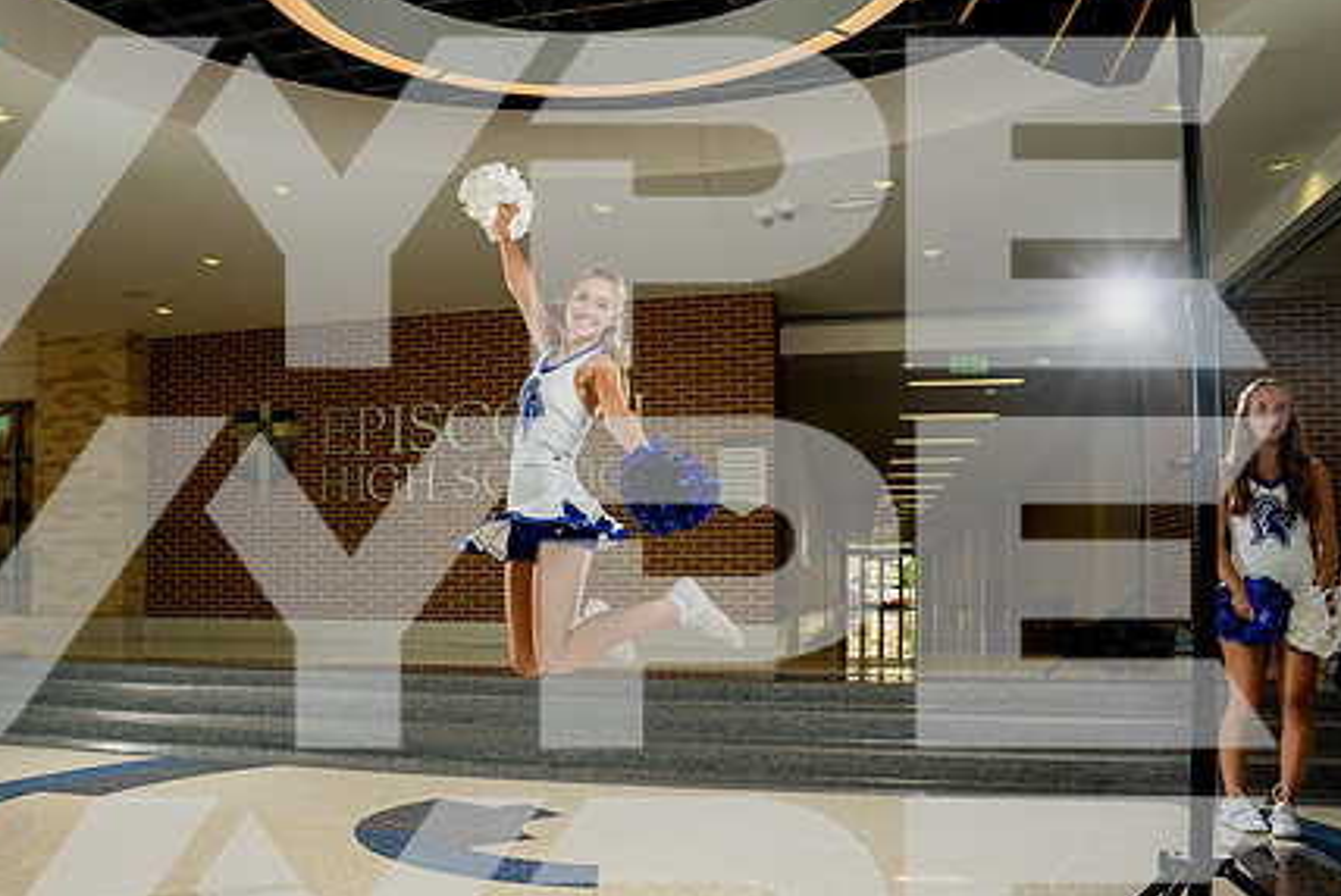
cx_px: 470
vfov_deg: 43.2
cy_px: 582
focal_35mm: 30
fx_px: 1118
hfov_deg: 60.7
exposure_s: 1/250
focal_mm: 21
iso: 250
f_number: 5.6
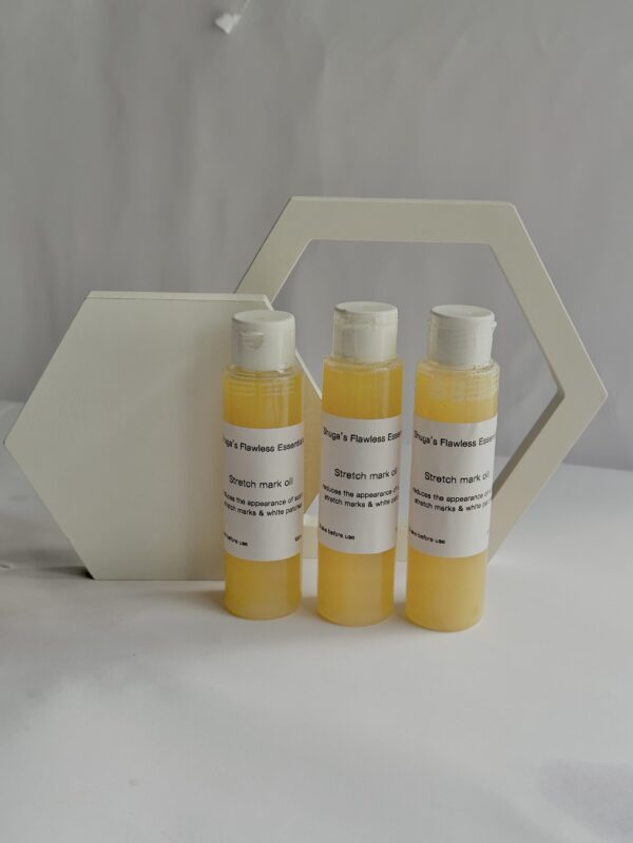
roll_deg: -0.9
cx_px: 316
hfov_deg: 30.3
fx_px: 1170
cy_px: 422
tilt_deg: -16.5
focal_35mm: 48
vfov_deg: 39.7
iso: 160
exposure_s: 1/60
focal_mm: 6.86
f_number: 1.78
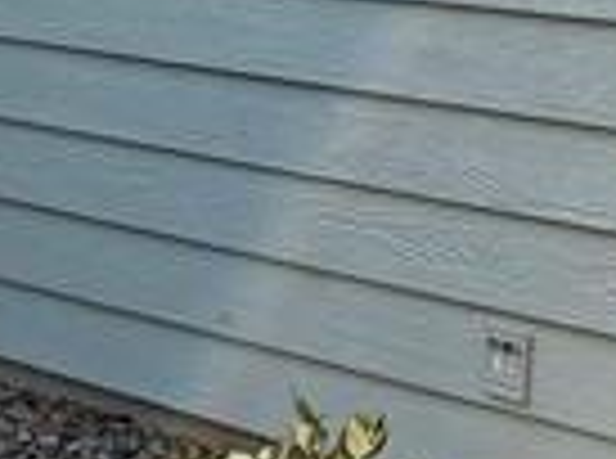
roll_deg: -0.3
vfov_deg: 8.2
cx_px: 751
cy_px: 378
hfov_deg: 10.8
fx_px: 3195
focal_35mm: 180
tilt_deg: -9.9
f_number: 1.78
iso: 80
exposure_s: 1/654
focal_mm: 6.76
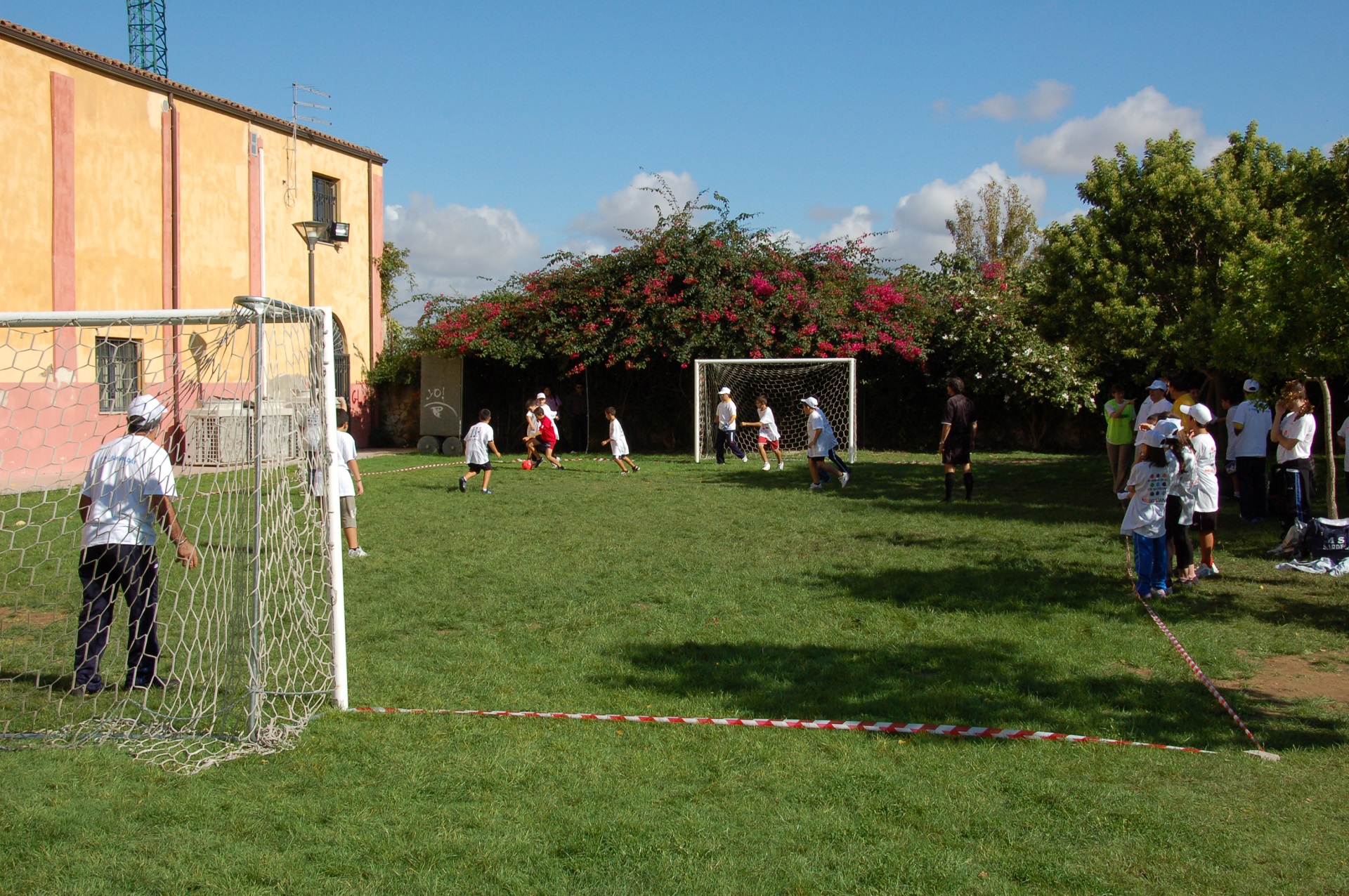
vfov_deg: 32.9
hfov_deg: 48.0
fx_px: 1516
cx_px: 674
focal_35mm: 40
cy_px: 448
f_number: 11
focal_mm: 27
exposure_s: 1/500
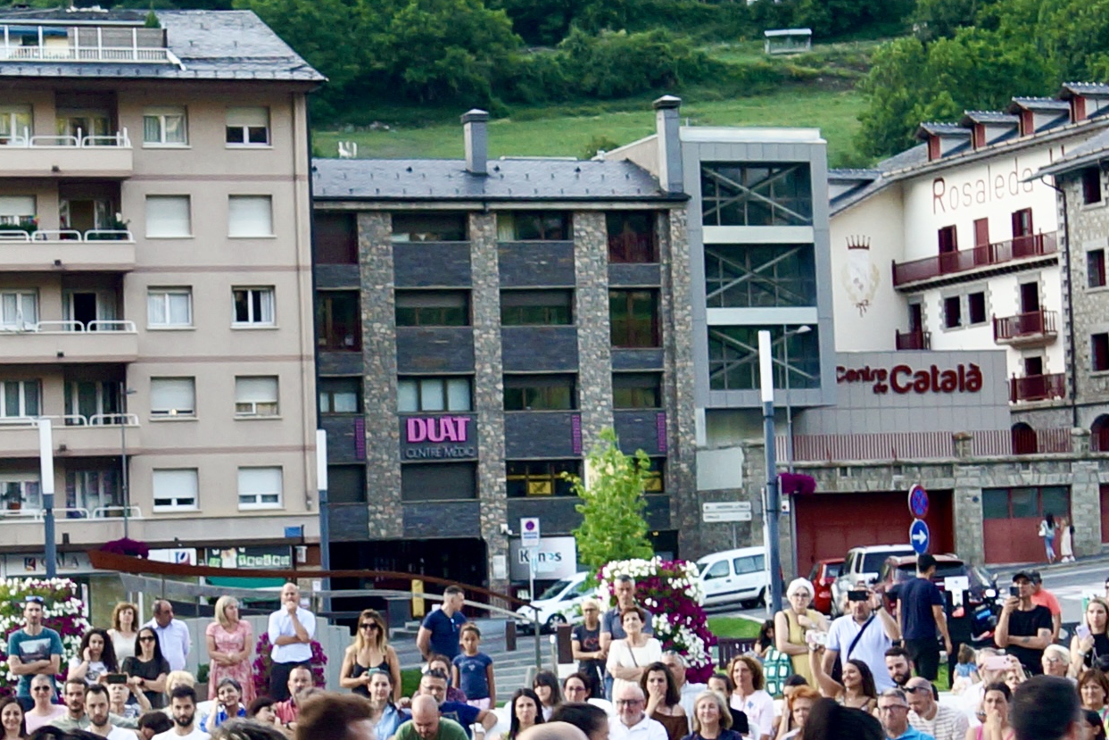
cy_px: 345
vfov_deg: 14.4
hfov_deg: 21.1
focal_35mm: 95
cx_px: 187
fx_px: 2927
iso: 160
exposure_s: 1/160
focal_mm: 20
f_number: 4
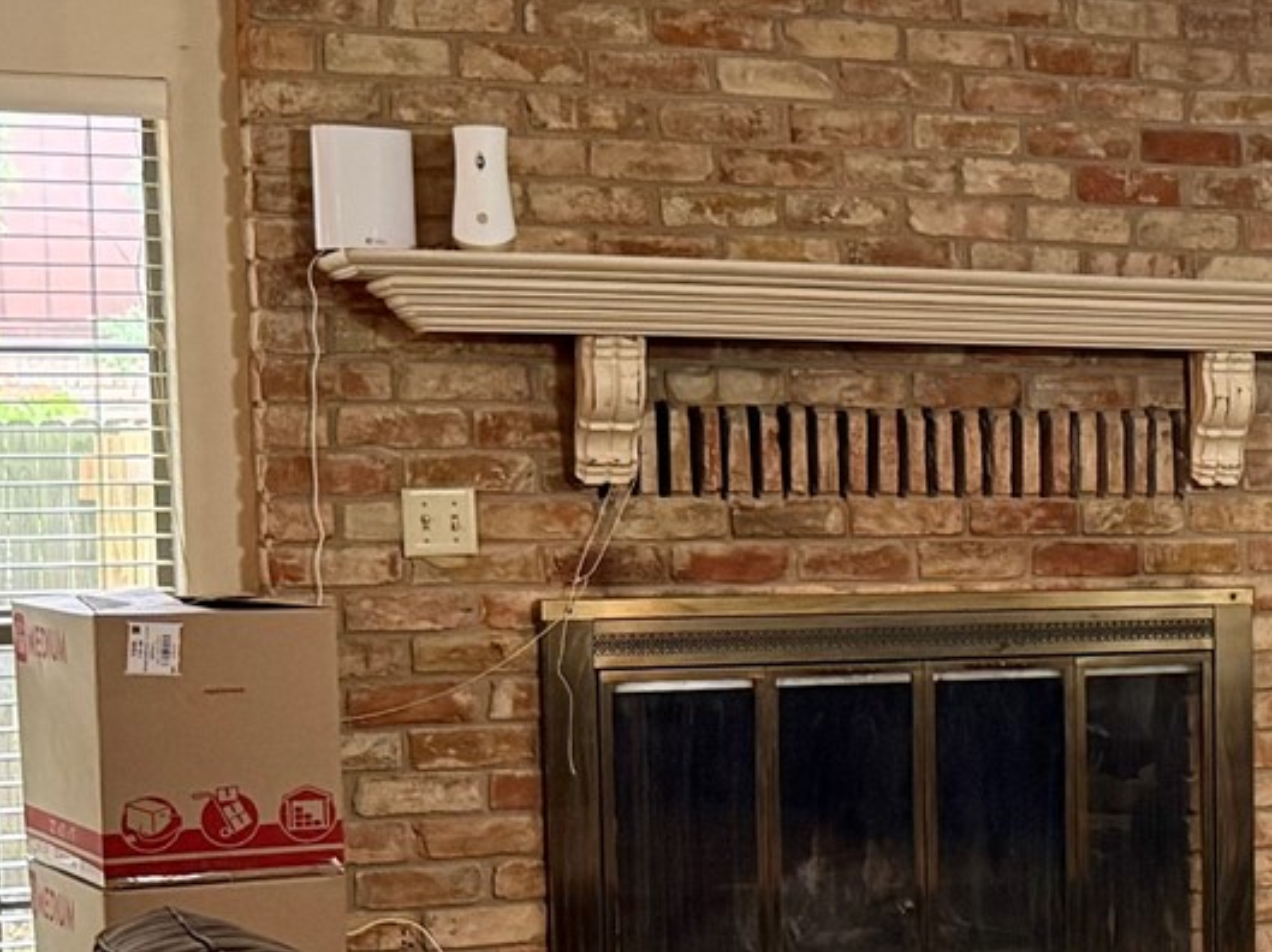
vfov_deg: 15.8
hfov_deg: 18.9
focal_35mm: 93
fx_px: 3415
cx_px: 1837
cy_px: 724
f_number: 1.78
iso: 320
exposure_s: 1/60
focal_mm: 6.76
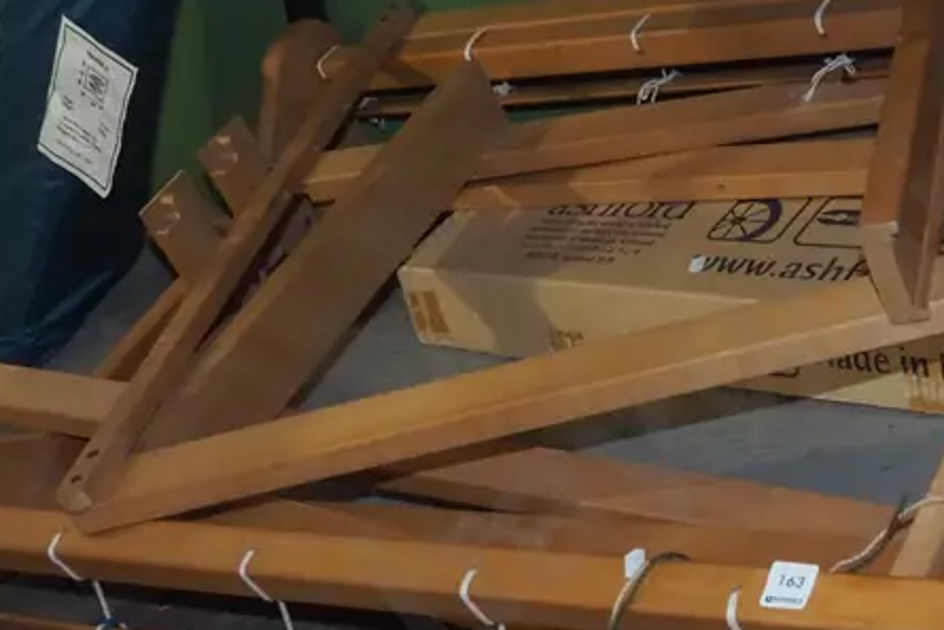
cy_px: 331
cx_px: 802
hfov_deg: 29.2
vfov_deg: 20.3
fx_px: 1757
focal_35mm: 67
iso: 2500
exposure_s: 1/60
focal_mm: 14
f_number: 5.6
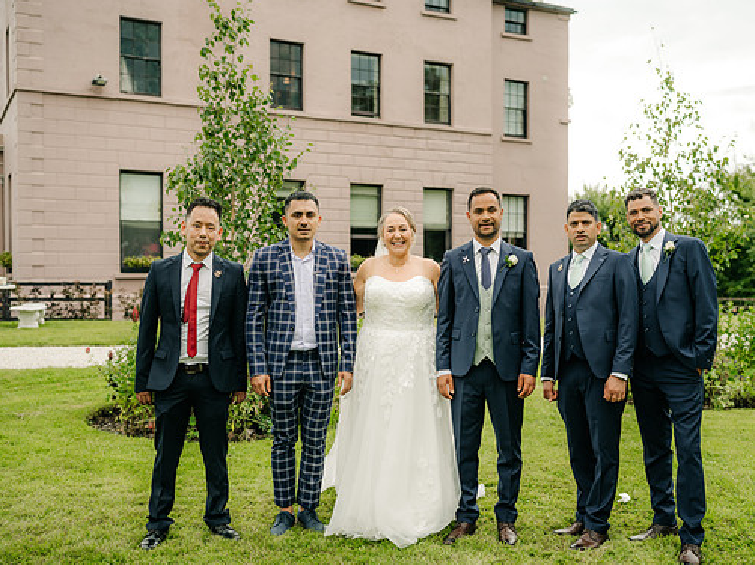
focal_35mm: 39
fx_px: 850
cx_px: 408
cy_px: 287
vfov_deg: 36.8
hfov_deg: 47.8
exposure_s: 1/500
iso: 100
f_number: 2.2
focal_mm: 35
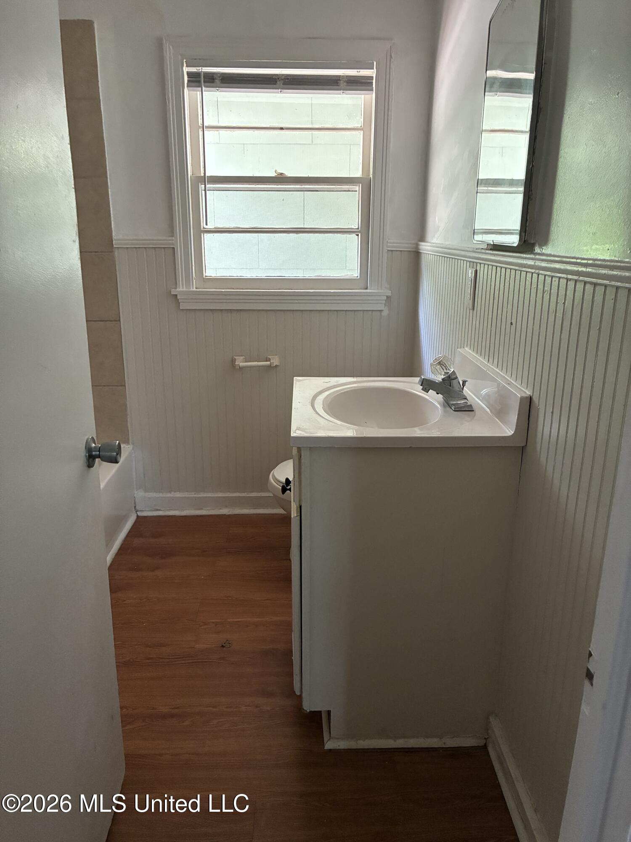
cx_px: 316
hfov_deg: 53.1
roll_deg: +0.2
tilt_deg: -17.1
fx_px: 632
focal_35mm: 26
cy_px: 421
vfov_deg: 67.3
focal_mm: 4.2
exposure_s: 1/60
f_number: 1.64
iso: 250
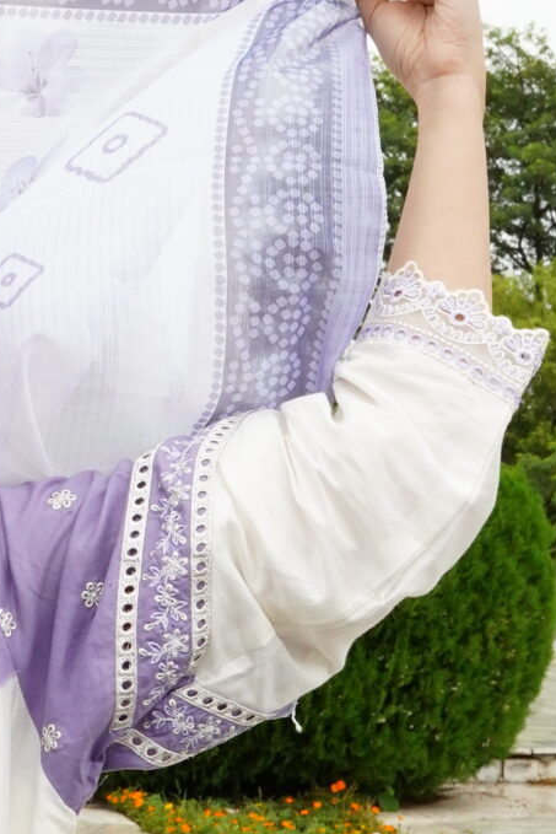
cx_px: -346
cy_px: 206
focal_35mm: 132
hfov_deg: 10.0
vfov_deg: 15.5
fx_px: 3056
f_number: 16
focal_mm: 35
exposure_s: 1/100
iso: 1000
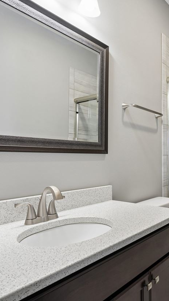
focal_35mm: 26
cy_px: 153
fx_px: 207
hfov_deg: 40.7
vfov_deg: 71.9
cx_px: 154
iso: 640
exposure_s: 1/15
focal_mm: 16
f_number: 9
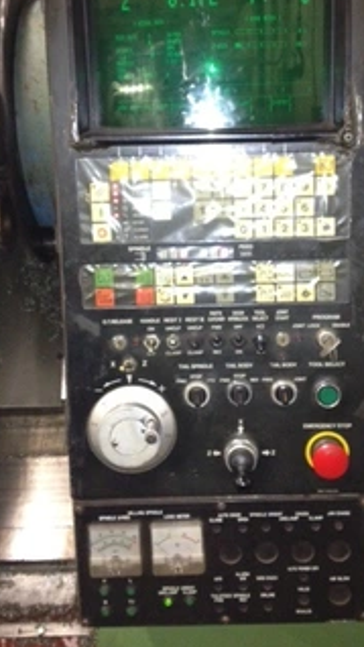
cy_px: 260
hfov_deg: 24.9
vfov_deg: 42.7
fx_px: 823
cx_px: 209
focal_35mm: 48
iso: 320
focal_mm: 4.28
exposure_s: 1/16
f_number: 2.4
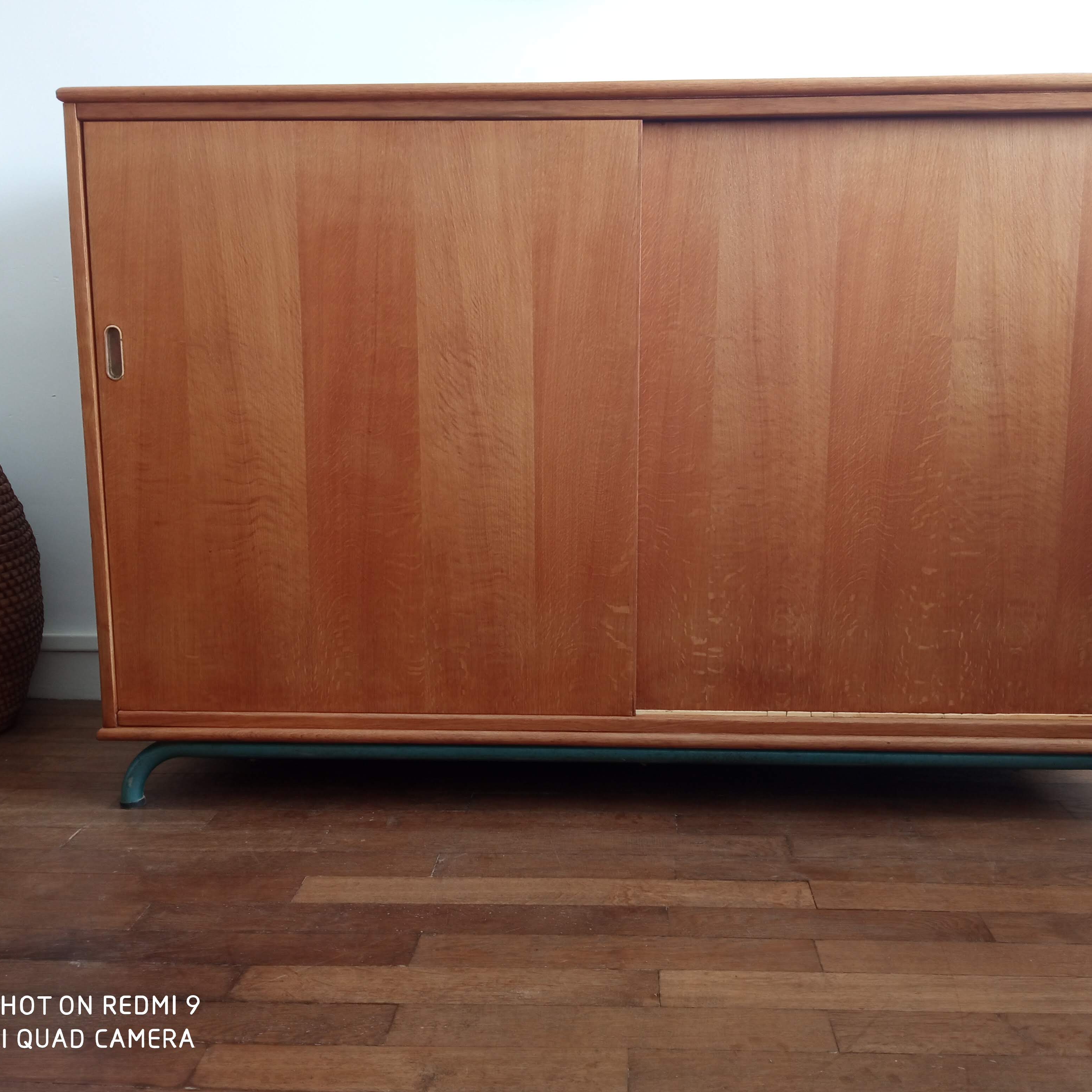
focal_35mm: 32
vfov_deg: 51.1
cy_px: 549
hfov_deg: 51.0
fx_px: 1142
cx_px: 594
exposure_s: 1/33.3
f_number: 2.2
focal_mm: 3.79
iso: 273
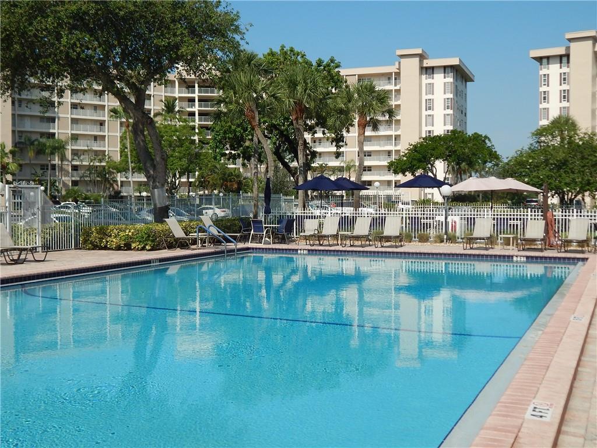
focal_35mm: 43
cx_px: 298
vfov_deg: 33.6
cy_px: 224
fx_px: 742
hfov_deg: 43.9
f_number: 7.1
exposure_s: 1/640
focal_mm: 7.7
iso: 125
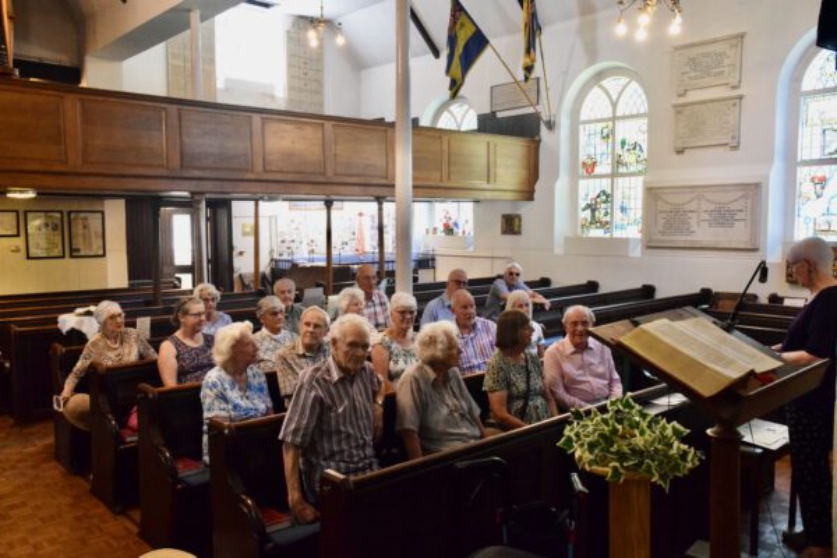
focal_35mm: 28
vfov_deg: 45.7
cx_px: 418
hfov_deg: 64.6
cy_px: 279
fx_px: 663
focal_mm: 19
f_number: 8
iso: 3200
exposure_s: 1/30
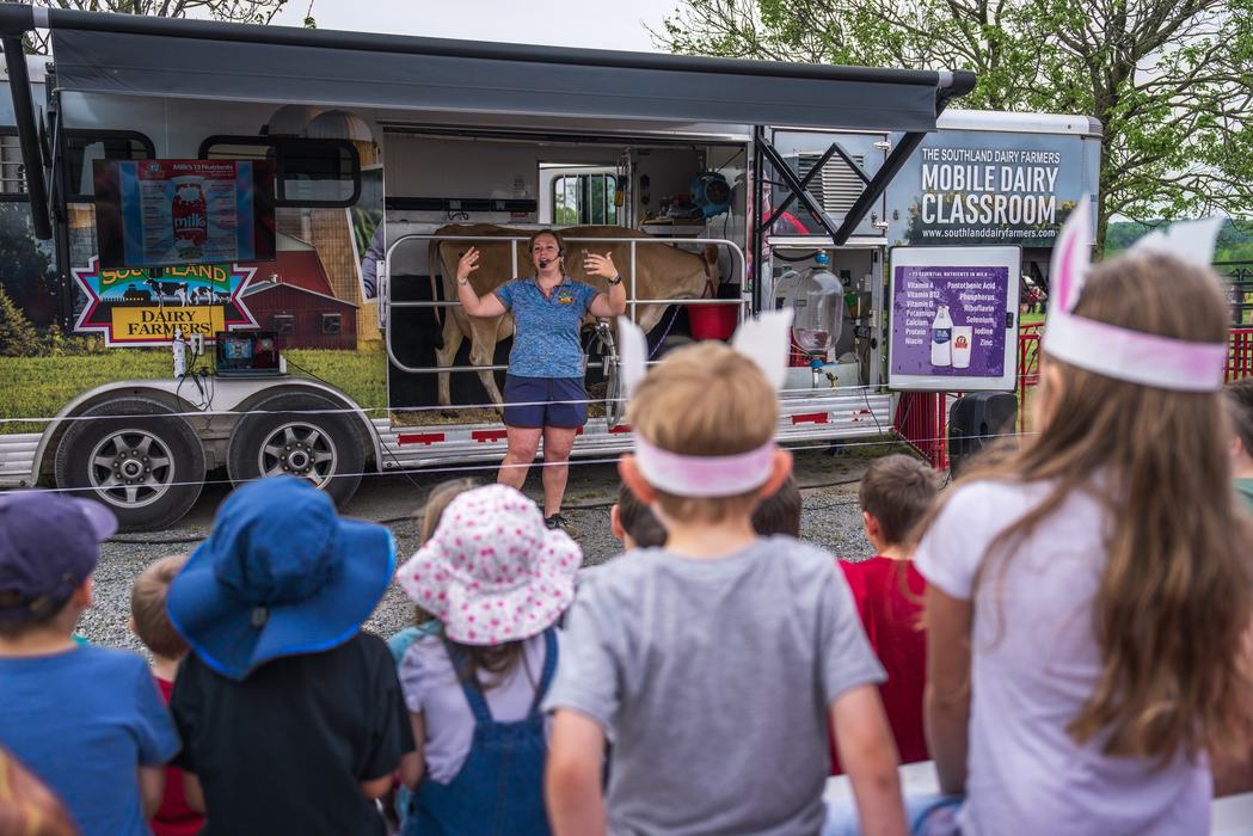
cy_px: 418
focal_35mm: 34
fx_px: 1184
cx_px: 626
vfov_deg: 38.9
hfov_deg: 55.8
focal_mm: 34
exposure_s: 1/1000
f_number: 2.8
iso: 100
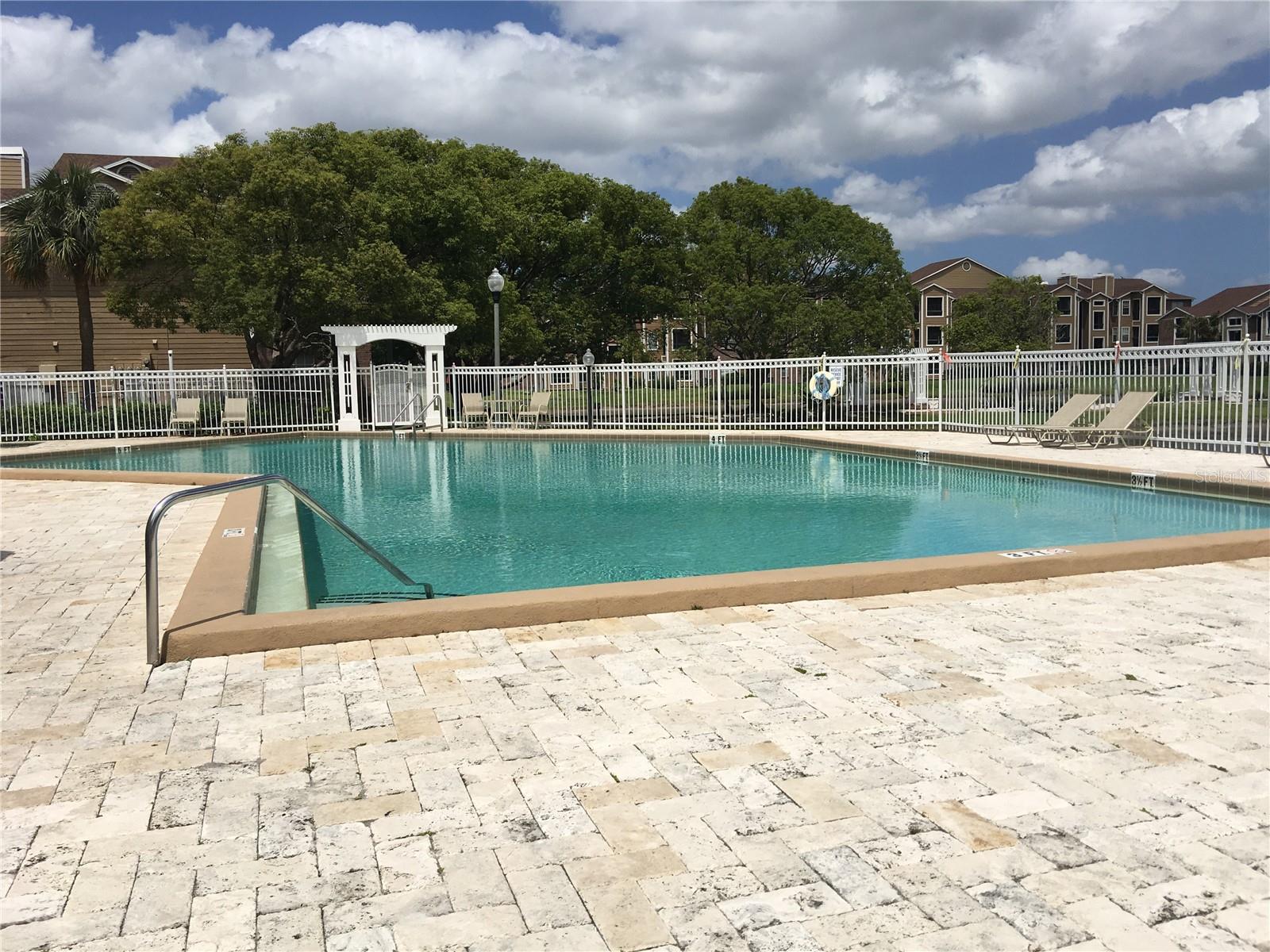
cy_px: 476
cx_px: 635
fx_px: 1064
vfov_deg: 48.2
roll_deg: +1.4
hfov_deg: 61.7
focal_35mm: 29
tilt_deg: -3.7
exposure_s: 1/4049
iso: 25
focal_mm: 4.15
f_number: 2.2
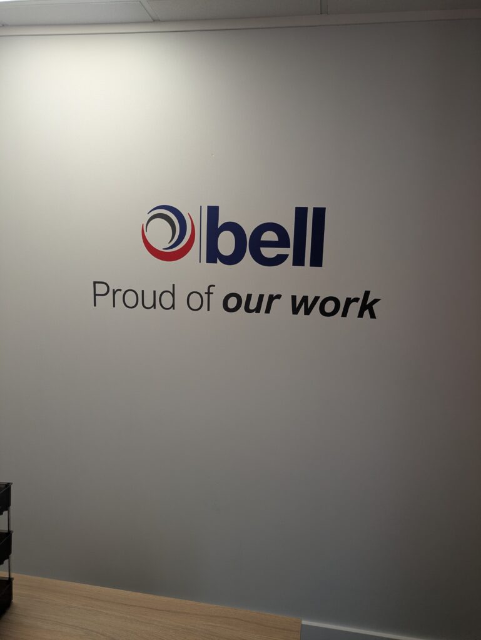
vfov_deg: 69.4
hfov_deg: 54.9
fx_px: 463
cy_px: 320
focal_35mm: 25
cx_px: 240
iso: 62
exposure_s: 1/102
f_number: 1.89
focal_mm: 5.43
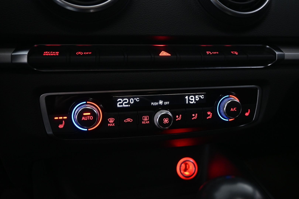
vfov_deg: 41.7
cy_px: 100
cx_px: 150
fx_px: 262
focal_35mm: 32
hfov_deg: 59.5
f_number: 4
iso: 2000
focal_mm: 21
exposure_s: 1/30
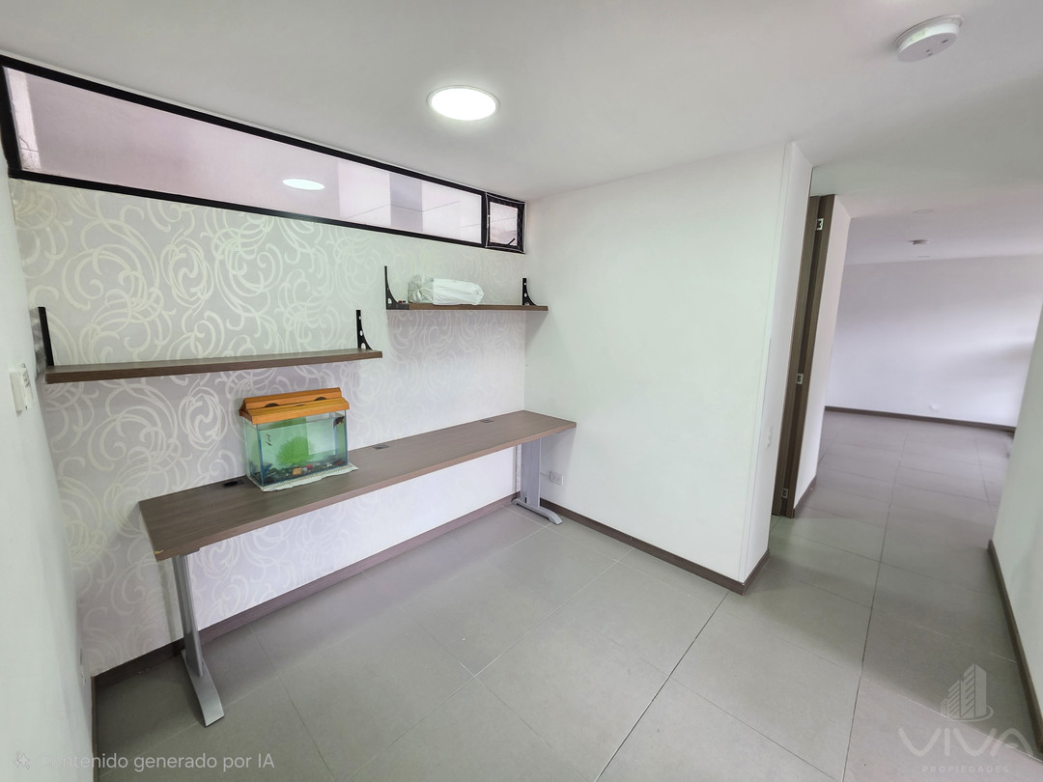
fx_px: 392
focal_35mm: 13
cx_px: 522
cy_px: 391
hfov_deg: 106.2
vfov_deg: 89.9
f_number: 1.9
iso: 200
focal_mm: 2.2
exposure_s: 1/60.2
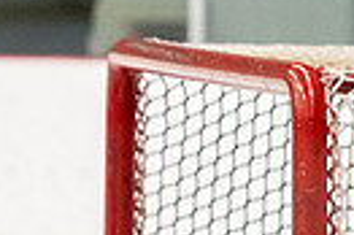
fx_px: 7130
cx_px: -484
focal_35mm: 726
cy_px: 438
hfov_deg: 2.8
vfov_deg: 1.9
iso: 4000
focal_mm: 140
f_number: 2.8
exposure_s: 1/800
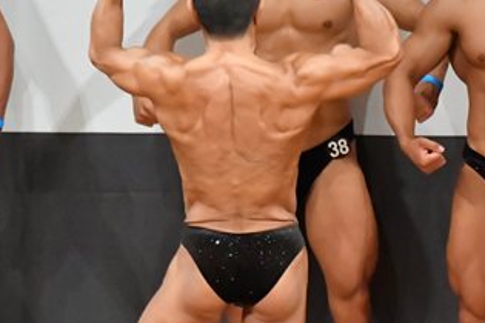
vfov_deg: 2.0
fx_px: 9443
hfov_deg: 2.9
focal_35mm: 701
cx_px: 517
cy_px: 200
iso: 11400
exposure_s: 1/400
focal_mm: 190
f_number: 5.6
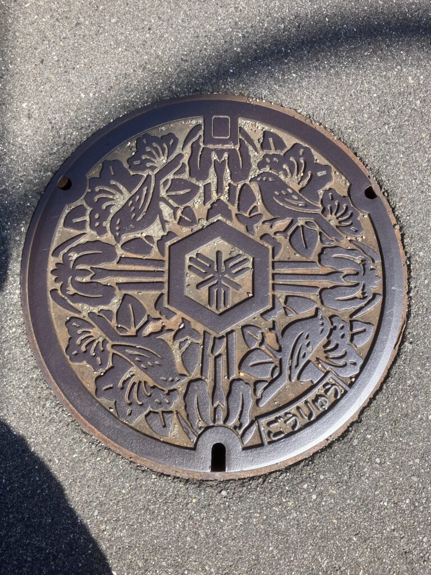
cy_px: 288
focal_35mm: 28
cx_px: 216
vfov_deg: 63.4
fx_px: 465
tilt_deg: -82.2
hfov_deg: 49.7
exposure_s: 1/934
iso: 32
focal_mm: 3.99
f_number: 1.8
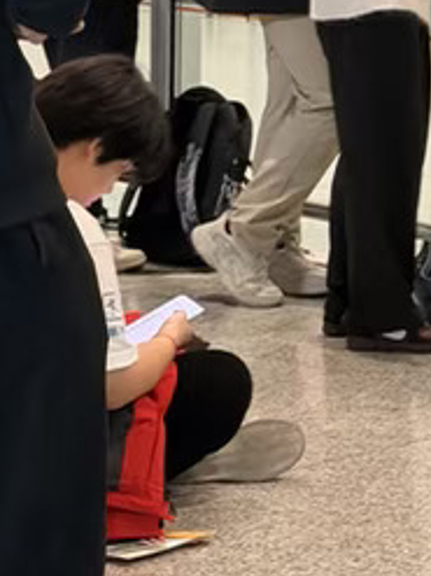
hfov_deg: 9.2
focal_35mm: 158
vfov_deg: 12.4
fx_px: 2625
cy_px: 77
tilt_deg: -5.6
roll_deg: -2.2
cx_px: 550
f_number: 1.78
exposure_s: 1/60
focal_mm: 6.76
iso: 160
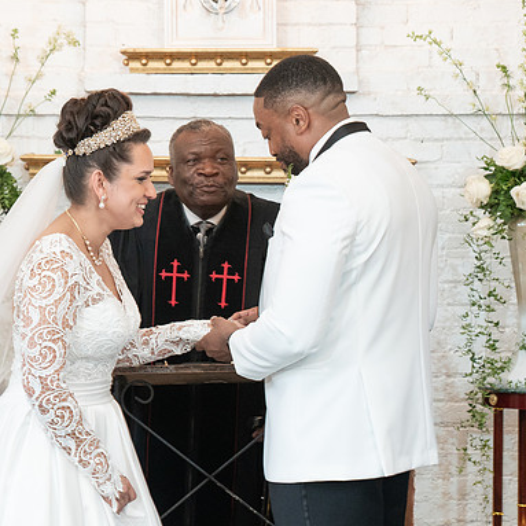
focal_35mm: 125
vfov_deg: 14.0
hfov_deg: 13.9
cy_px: 257
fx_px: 2149
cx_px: 198
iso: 2000
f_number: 4
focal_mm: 70
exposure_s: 1/100
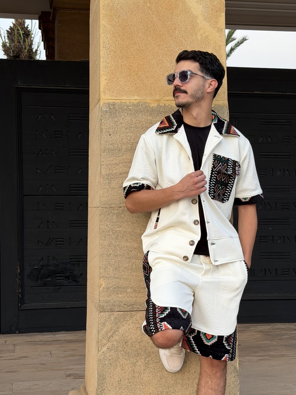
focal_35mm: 66
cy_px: 234
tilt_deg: -1.5
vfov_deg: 29.3
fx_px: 753
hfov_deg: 22.2
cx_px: 179
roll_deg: -0.1
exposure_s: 1/130
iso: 50
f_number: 1.78
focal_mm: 6.76
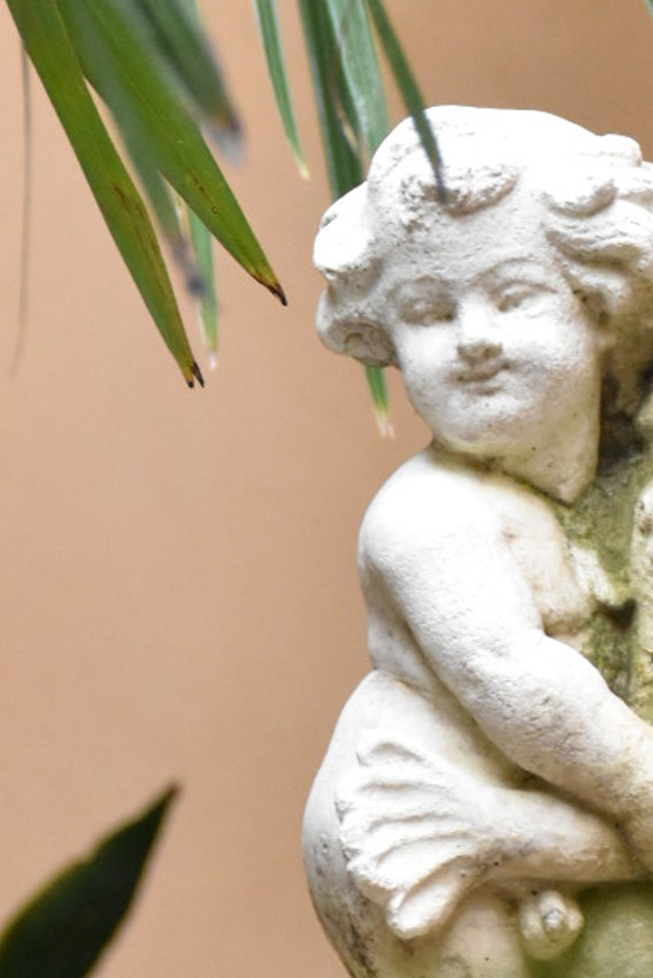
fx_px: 8046
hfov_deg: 4.6
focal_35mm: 296
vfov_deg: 7.0
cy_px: 436
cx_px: 589
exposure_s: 1/160
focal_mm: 70
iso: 4000
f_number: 5.6
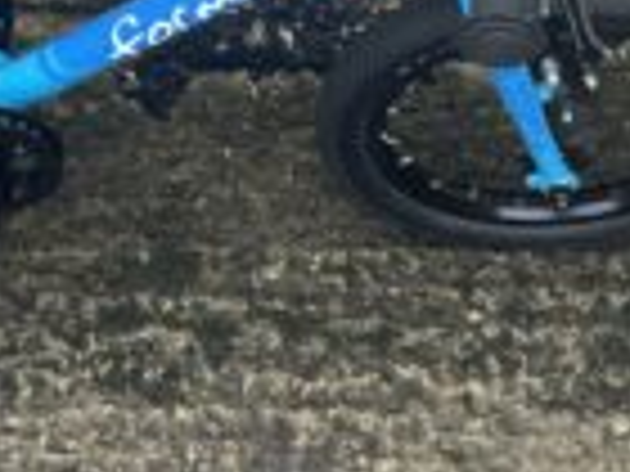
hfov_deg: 21.8
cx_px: 171
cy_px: -112
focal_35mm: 89
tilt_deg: -51.0
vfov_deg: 15.9
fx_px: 1620
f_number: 1.6
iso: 125
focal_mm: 4.2
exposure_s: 1/121
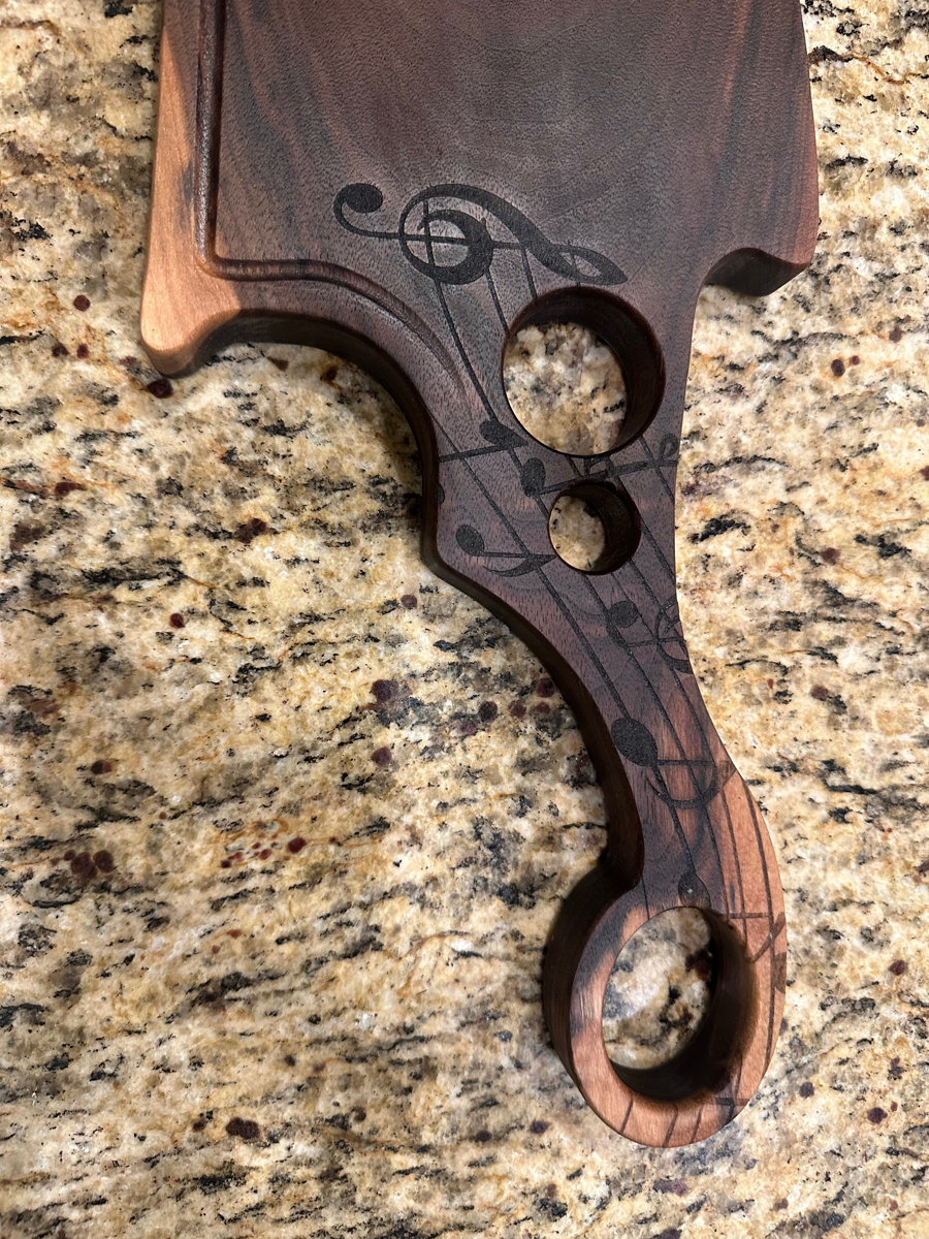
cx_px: 464
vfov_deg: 71.6
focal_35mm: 24
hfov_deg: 56.8
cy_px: 620
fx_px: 859
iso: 320
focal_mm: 6.86
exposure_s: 1/60
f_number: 1.78
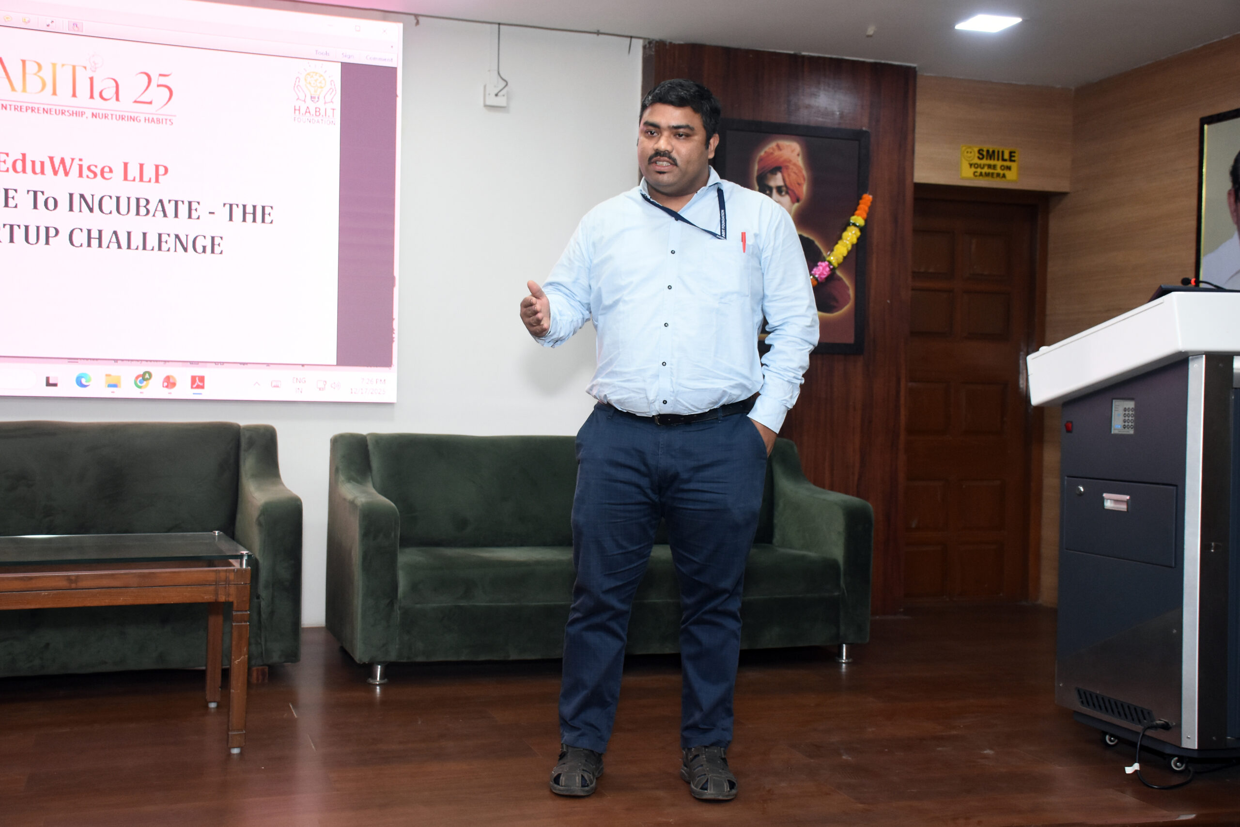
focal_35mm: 40
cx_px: 620
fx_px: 1395
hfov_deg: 47.9
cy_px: 414
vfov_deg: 33.0
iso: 1250
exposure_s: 1/160
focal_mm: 27
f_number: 5
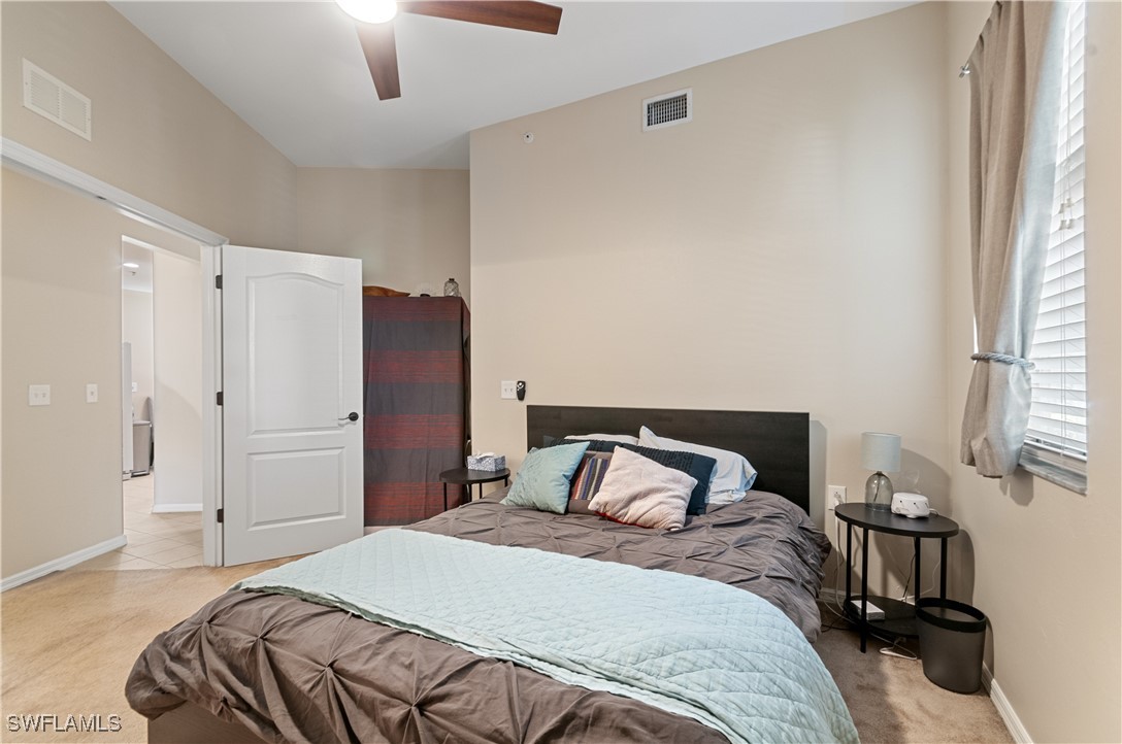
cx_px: 561
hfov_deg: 100.5
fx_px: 467
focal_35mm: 15
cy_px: 372
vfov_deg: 77.1
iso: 200
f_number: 10
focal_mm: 10
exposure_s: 3
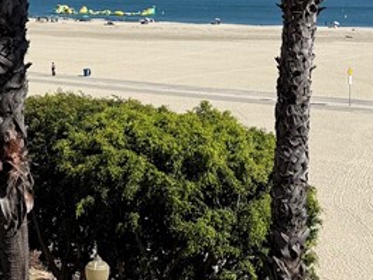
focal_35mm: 93
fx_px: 1002
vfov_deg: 15.8
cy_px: 58
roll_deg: -0.3
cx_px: 89
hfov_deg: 20.9
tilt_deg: -4.8
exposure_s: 1/6711
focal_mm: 6.76
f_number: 1.78
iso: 80
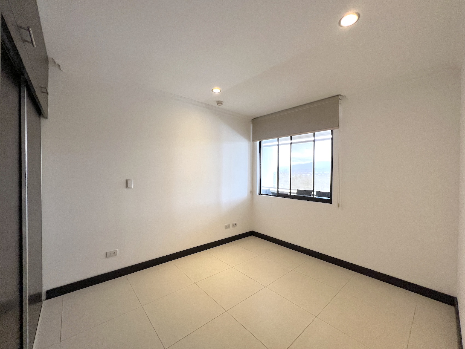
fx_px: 175
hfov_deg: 106.2
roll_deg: +0.0
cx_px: 232
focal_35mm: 13
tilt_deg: -1.0
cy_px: 174
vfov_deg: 89.9
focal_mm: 1.57
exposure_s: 1/60
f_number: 1.8
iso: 160
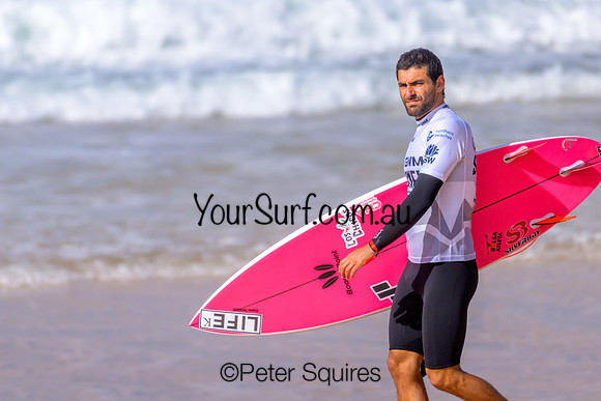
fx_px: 16698
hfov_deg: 2.1
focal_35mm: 1000
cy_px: 200
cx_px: 300
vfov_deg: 1.4
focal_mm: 1000
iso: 900
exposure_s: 1/2500
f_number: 11
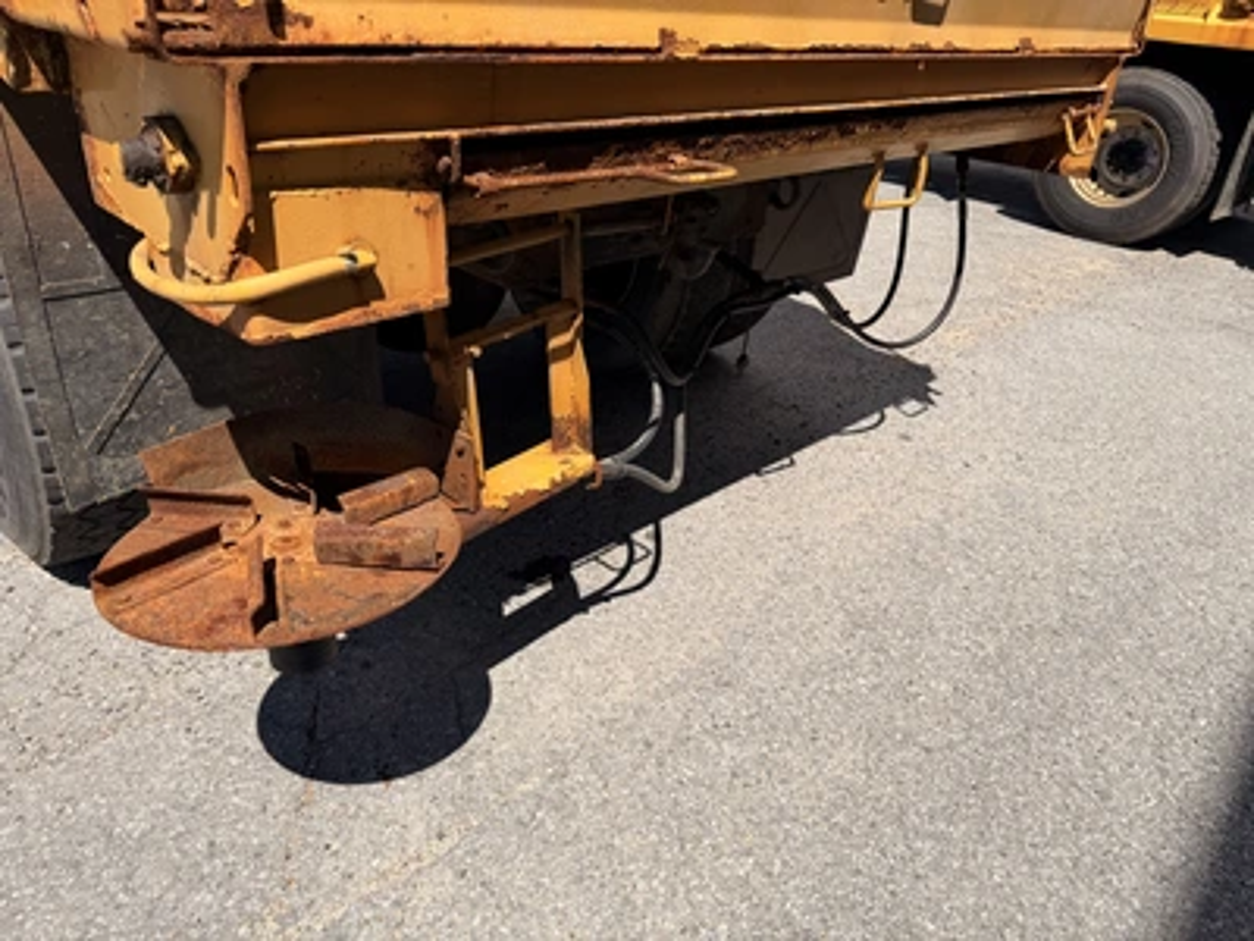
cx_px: 627
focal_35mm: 24
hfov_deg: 71.6
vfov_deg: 56.8
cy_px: 470
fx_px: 869
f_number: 1.78
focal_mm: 6.76
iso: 80
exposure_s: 1/5319
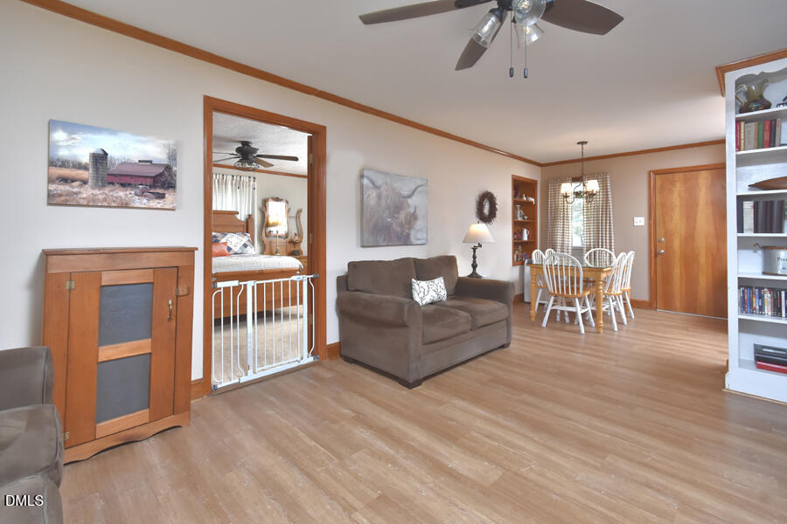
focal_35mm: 15
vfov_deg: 77.3
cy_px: 262
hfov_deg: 100.4
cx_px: 394
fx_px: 328
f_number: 8
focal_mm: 10
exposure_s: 1/50
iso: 400
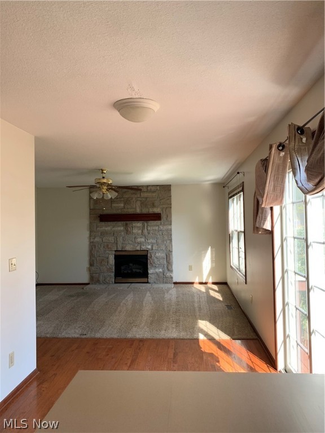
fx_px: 325
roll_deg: +0.9
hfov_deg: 53.1
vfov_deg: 67.3
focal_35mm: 26
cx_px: 162
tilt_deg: +1.1
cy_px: 216
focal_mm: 4.25
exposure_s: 1/121
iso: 64
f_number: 1.8
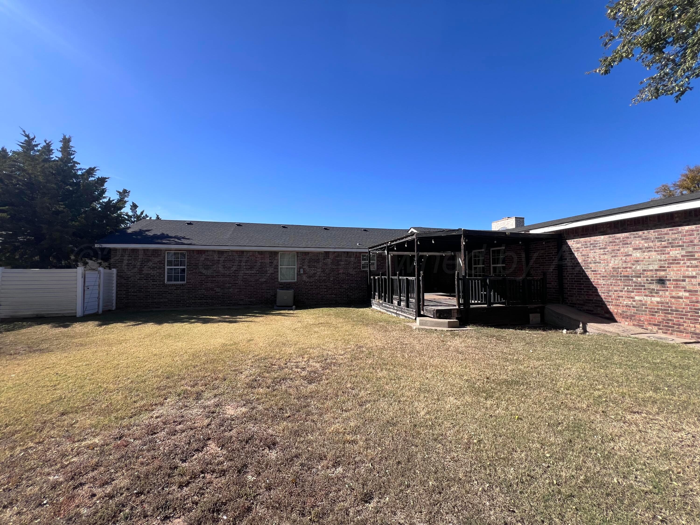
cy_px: 262
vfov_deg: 89.9
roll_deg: +0.9
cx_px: 350
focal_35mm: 13
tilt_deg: +2.6
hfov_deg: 106.2
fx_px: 263
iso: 32
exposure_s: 1/1085
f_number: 1.8
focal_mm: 1.57
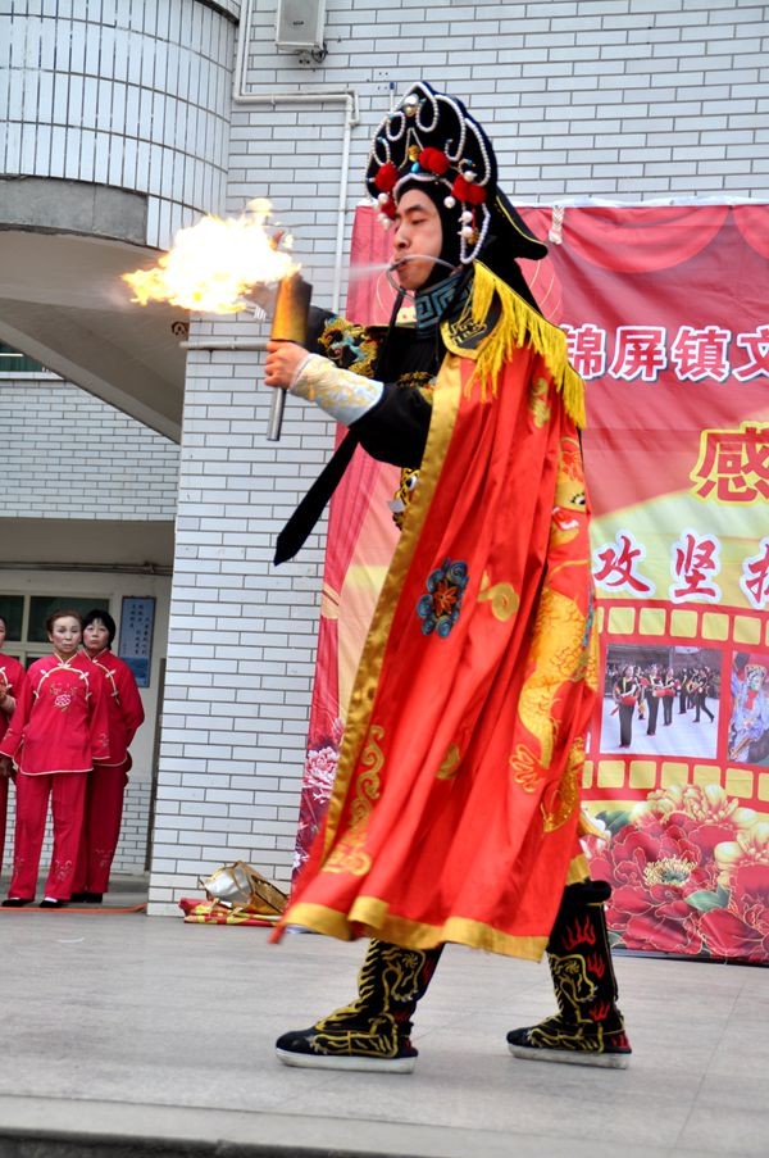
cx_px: 384
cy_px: 579
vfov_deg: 28.1
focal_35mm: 72
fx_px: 2312
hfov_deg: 18.9
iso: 200
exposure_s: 1/200
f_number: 7.1
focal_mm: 48
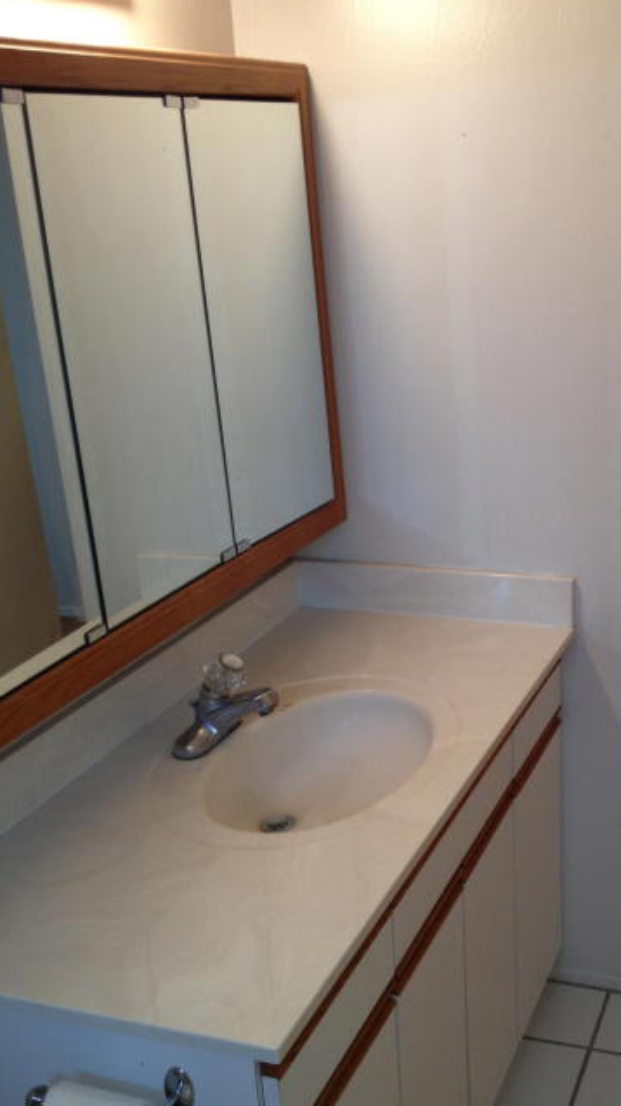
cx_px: 496
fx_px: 1347
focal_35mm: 46
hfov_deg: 25.5
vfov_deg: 44.5
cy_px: 620
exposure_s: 1/20
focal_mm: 4.28
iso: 64
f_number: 2.4
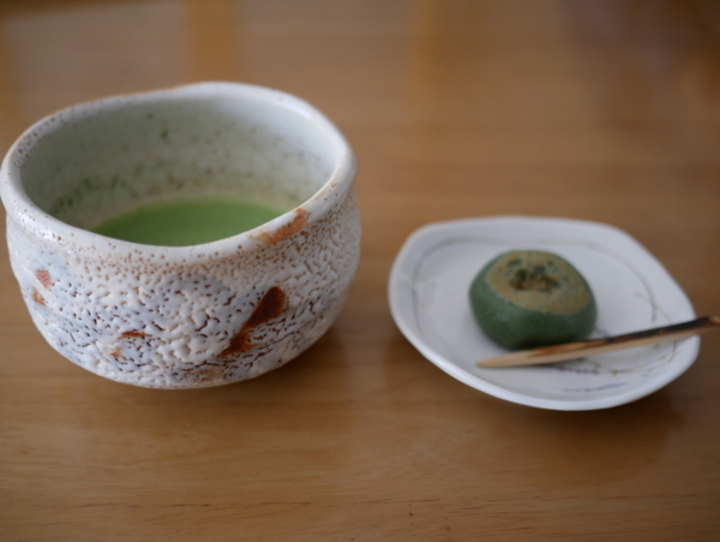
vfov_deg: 36.0
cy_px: 271
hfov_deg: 46.8
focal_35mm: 40
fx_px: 833
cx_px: 360
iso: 200
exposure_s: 1/125
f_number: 1.8
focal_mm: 20
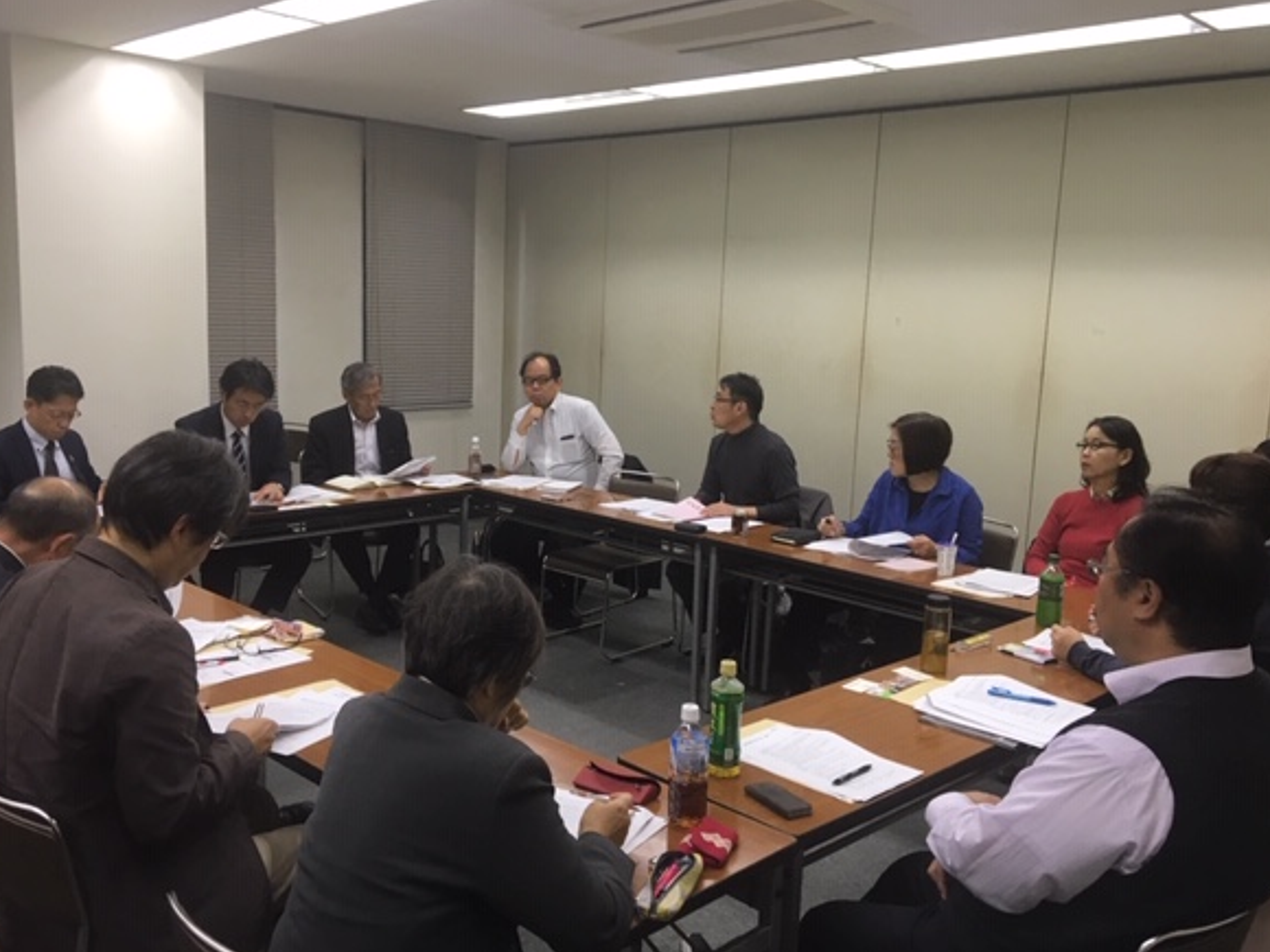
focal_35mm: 32
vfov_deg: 44.2
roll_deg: -2.7
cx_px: 598
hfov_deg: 56.8
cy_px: 477
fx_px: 1174
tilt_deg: -8.6
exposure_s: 1/30
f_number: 2.2
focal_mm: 4.15
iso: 40
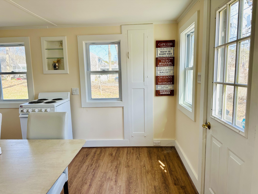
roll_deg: +1.0
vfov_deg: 56.8
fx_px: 179
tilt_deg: -7.2
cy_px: 97
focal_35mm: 24
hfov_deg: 71.6
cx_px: 129
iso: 80
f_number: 1.78
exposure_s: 1/197
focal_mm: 6.86
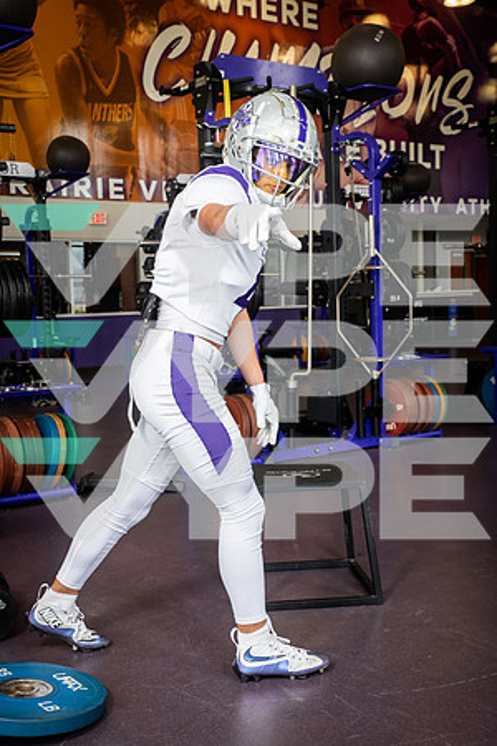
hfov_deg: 30.5
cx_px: 248
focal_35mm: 44
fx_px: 911
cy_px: 373
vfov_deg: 44.5
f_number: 7.1
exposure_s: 1/250
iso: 800
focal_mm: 44
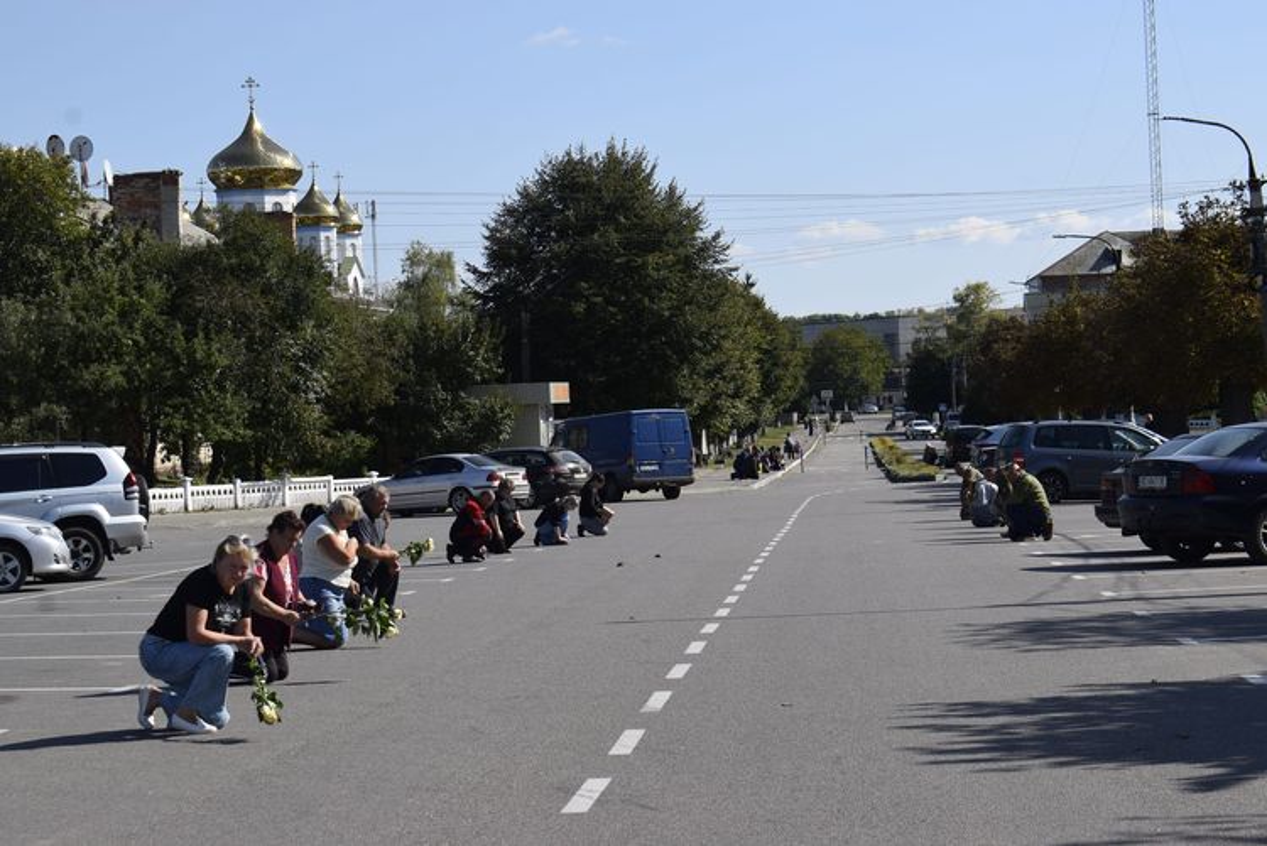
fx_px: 2905
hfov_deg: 24.6
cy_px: 423
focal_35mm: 82
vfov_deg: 16.6
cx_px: 634
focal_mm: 55
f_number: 10
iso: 200
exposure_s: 1/400
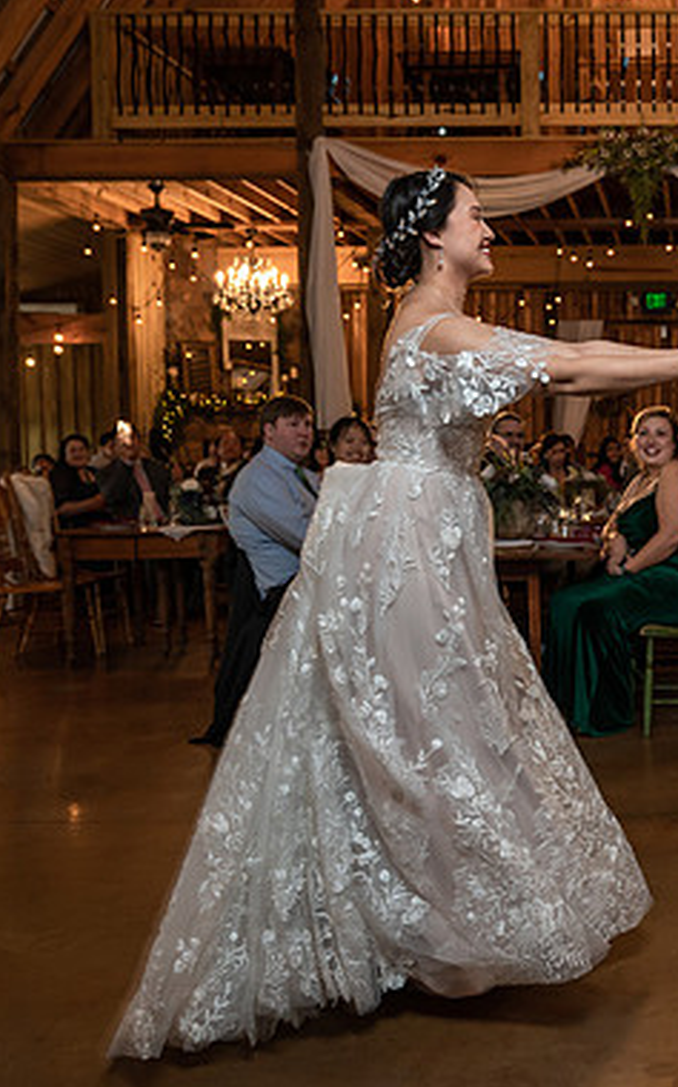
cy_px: 542
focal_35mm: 45
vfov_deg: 44.4
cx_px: 747
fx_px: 1332
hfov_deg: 26.3
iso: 2000
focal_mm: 27
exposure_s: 1/100
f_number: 4
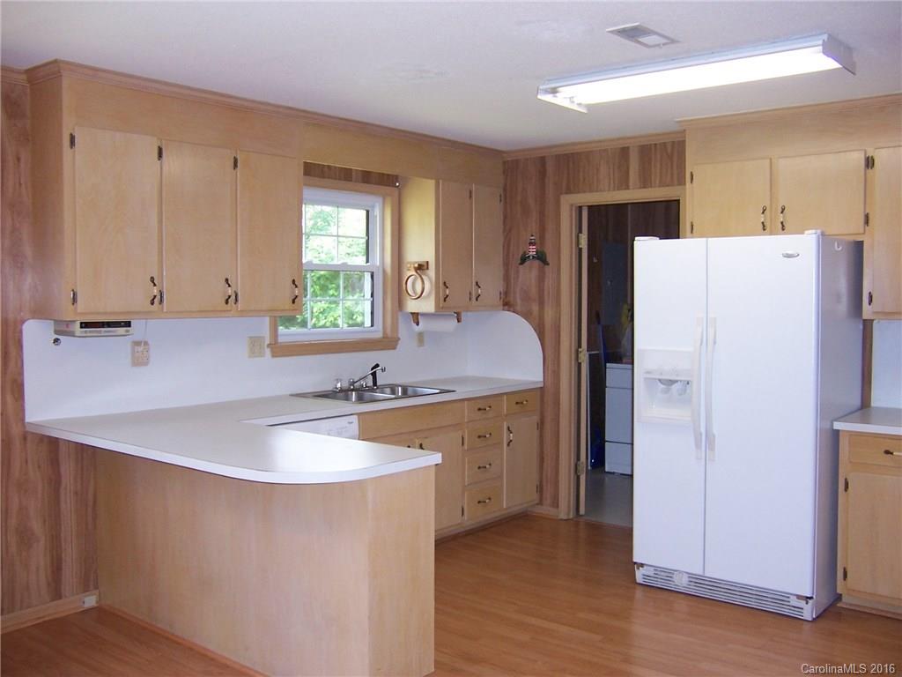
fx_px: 860
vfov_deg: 42.9
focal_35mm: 33
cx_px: 451
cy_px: 338
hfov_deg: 55.4
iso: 140
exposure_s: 1/60
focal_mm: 5.5
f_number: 2.8
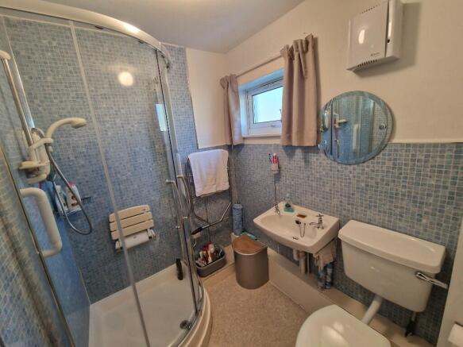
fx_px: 174
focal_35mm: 13
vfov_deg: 89.9
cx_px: 232
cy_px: 174
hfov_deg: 106.2
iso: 200
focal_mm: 2.2
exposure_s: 1/50
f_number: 2.2
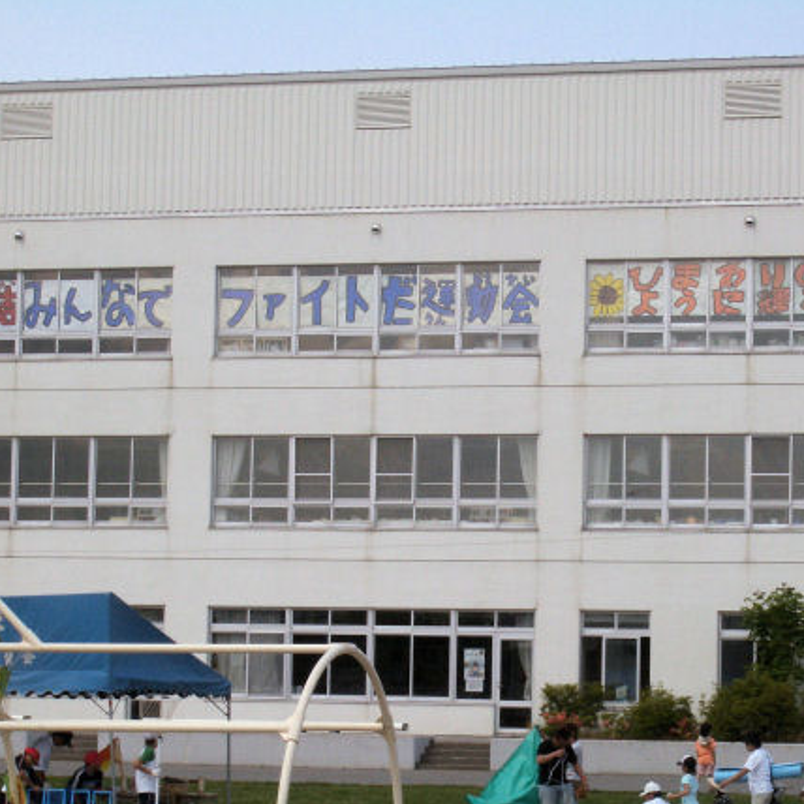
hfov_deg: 14.0
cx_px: 413
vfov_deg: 14.0
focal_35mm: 125
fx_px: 3285
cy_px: 400
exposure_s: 1/400
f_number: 7.7
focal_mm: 17.4
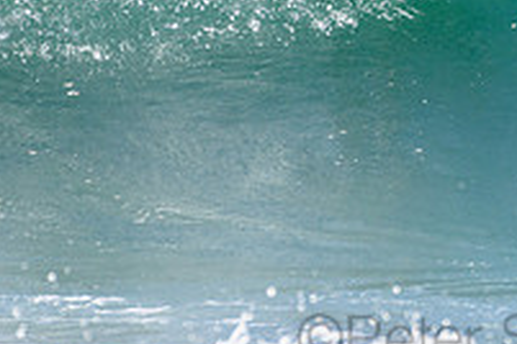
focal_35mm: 2169
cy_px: -89
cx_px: 496
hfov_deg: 1.0
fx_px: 31147
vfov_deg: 0.6
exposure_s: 1/2000
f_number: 5.6
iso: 450
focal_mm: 500
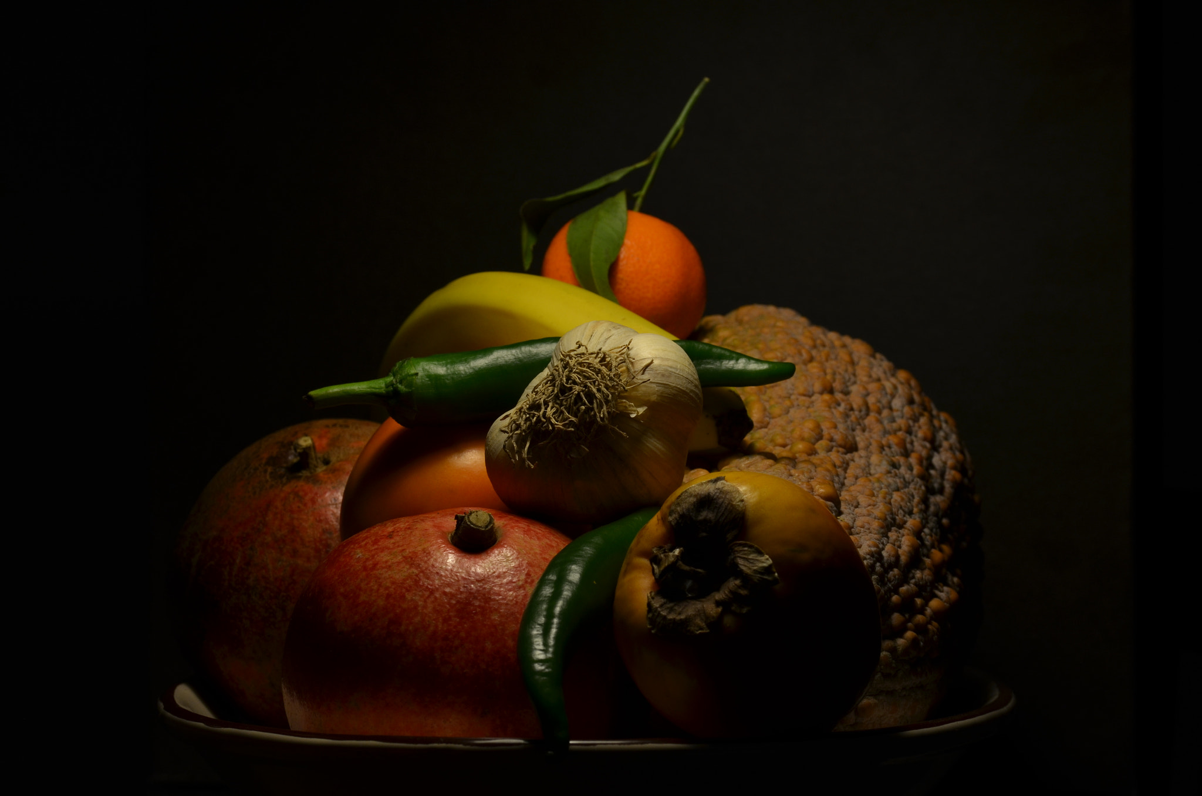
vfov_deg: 8.7
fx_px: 5247
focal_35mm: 158
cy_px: 398
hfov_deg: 13.1
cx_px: 601
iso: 200
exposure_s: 1/30
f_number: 13
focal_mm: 105
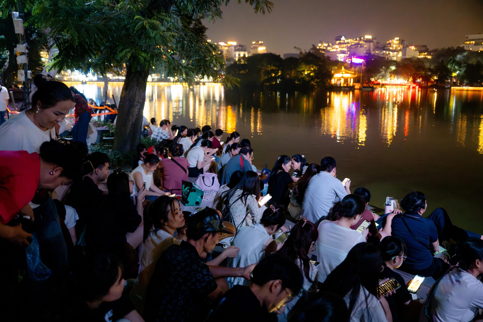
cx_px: 242
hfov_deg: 56.5
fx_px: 449
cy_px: 161
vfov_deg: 39.4
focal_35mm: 34
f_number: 2.8
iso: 12800
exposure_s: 1/160
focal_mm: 33.5
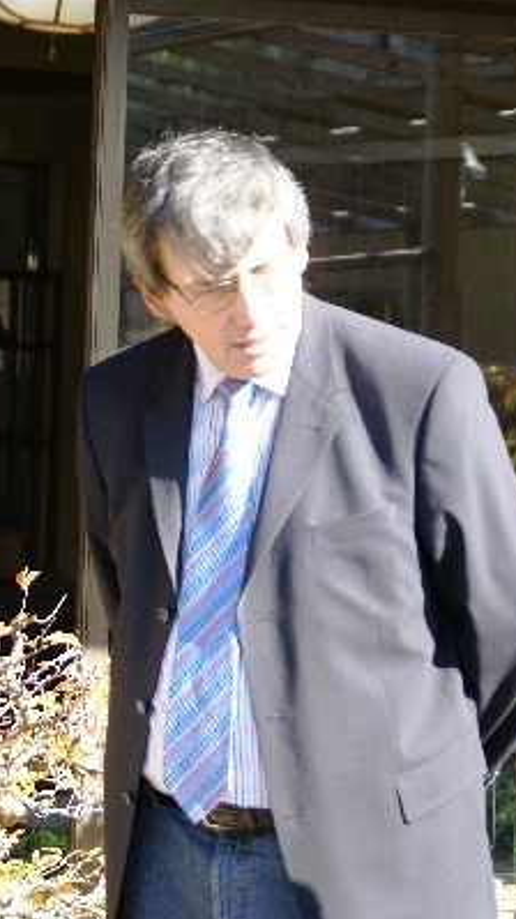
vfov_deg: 15.1
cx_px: -12
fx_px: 3459
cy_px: 461
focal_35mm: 142
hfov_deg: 8.5
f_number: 5
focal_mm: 60
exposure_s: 1/100
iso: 125
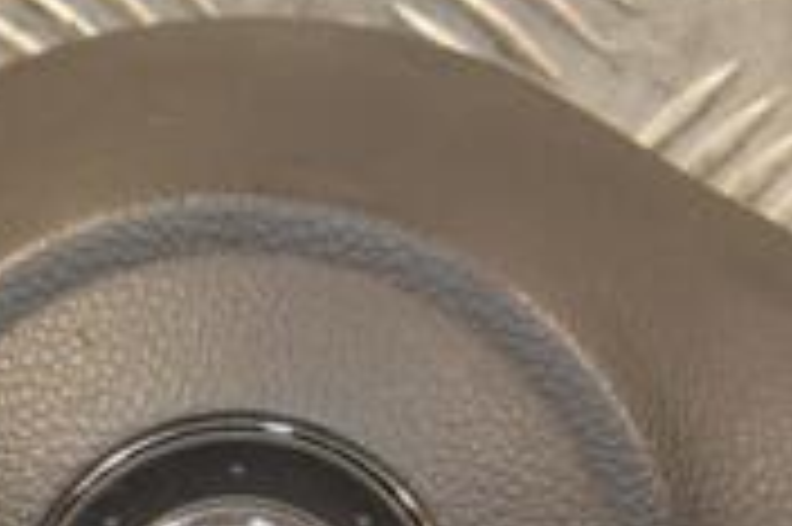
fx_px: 7429
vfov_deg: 4.0
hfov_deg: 6.1
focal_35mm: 338
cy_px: 616
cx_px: 274
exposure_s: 1/125
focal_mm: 66
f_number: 5.3
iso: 800
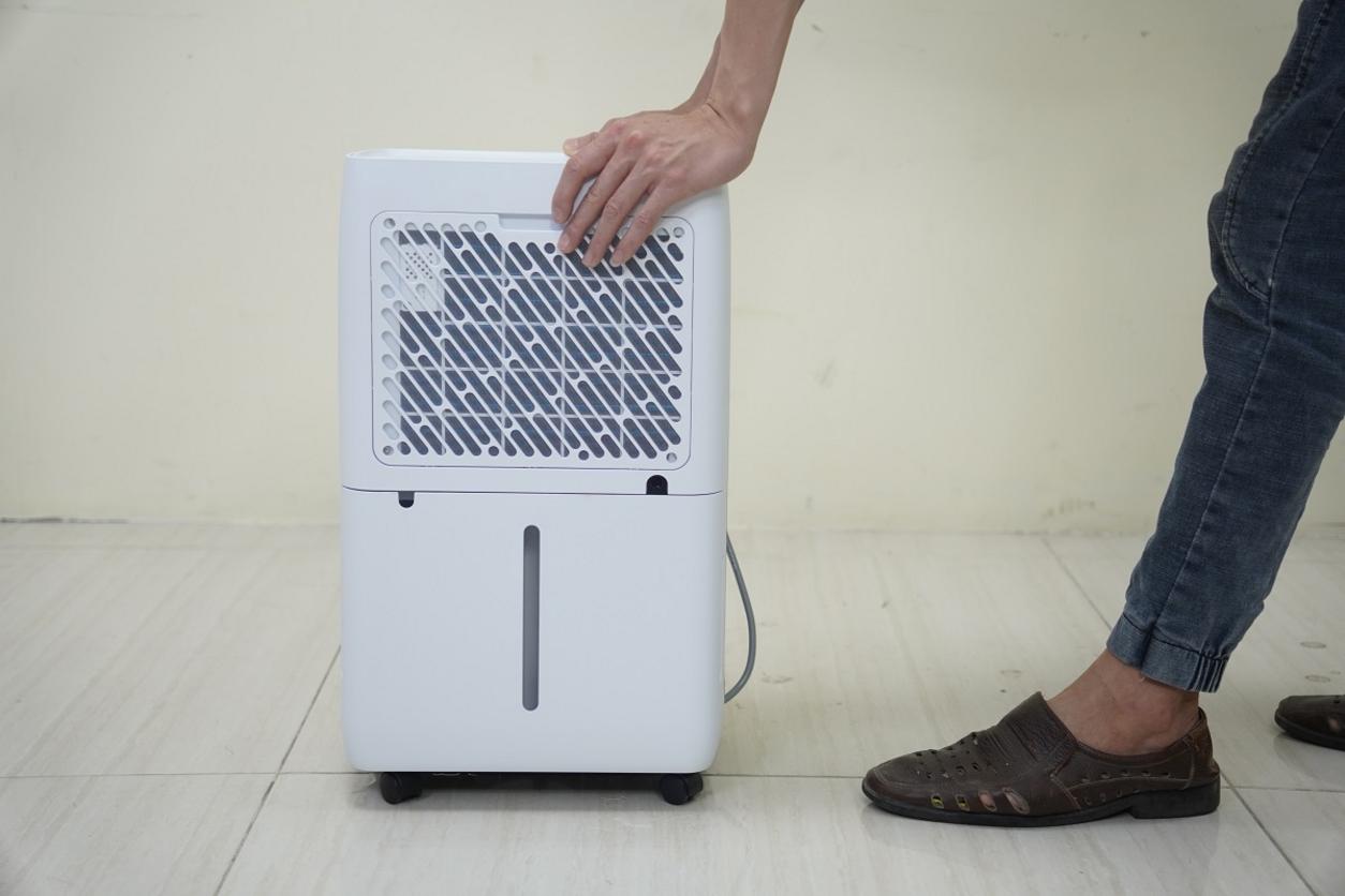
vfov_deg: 23.1
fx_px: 2191
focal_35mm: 59
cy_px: 448
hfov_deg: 34.1
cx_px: 672
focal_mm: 39.1
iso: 320
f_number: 2.8
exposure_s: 1/100
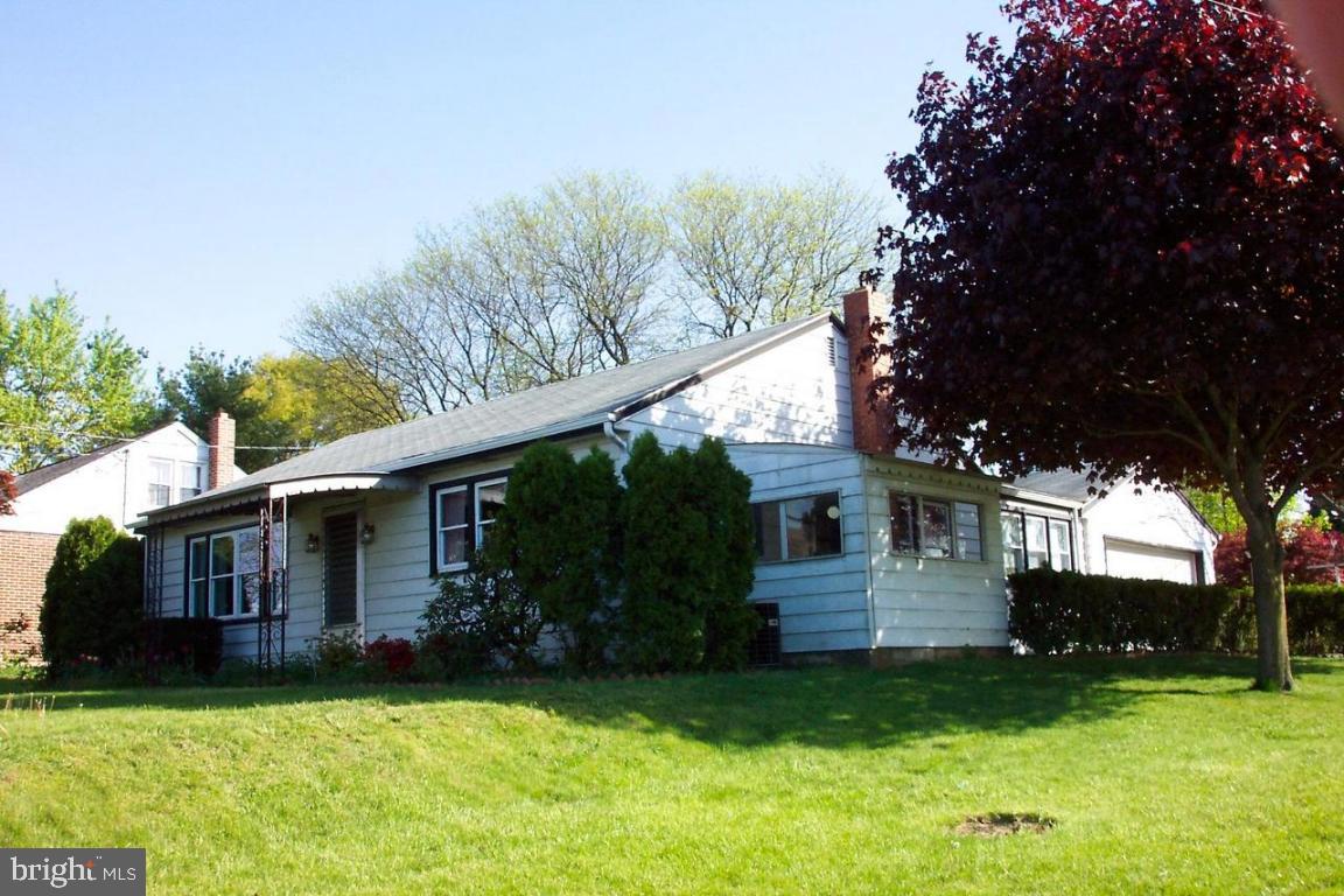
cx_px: 672
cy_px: 448
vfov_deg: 37.9
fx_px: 1307
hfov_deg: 54.4
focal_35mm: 35
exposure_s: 1/60
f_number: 9.5
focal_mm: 7.5
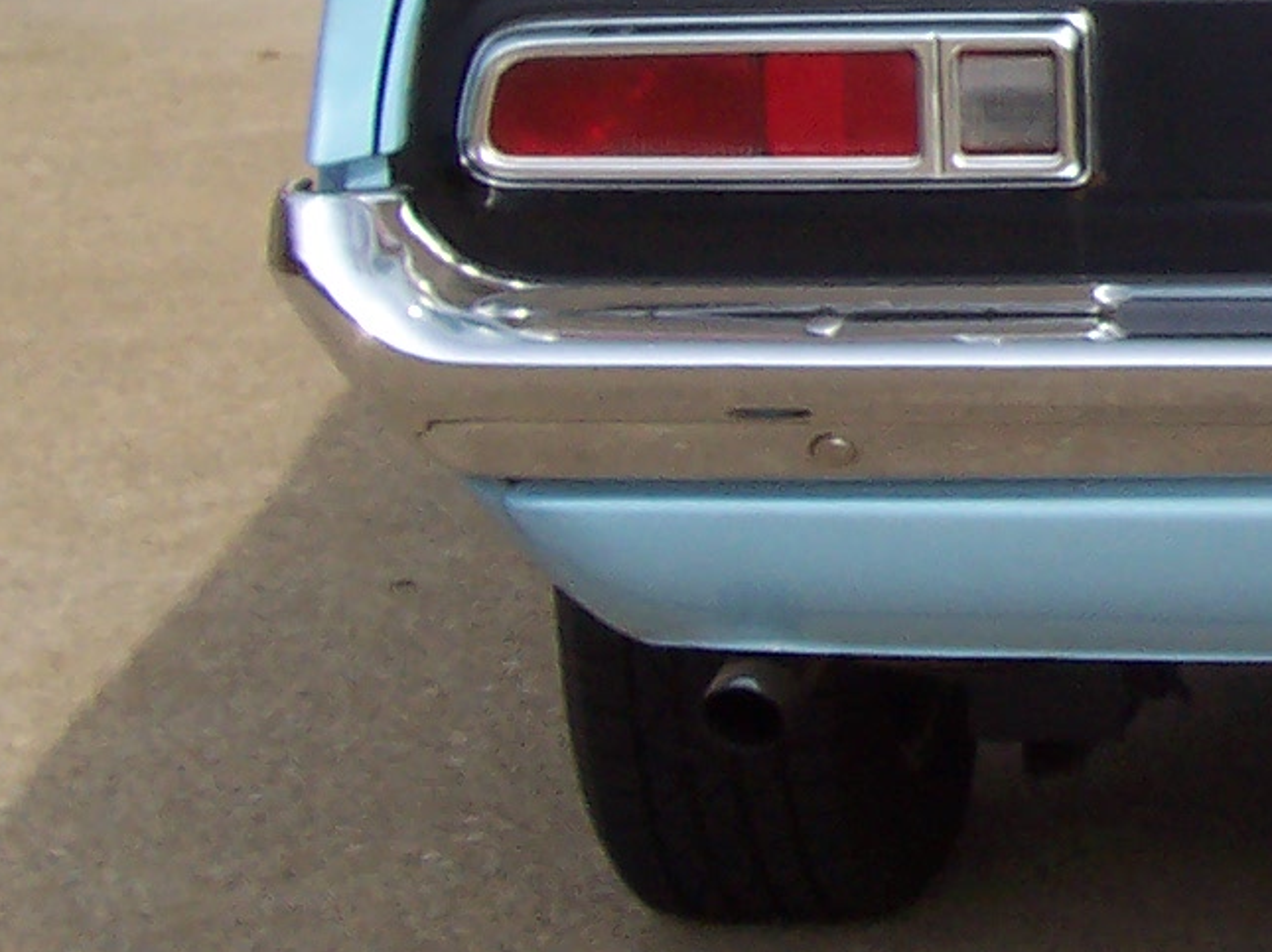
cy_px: 65
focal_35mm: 145
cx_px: 1968
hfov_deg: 12.8
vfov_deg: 10.2
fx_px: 5325
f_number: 5.6
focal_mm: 7
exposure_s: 1/350
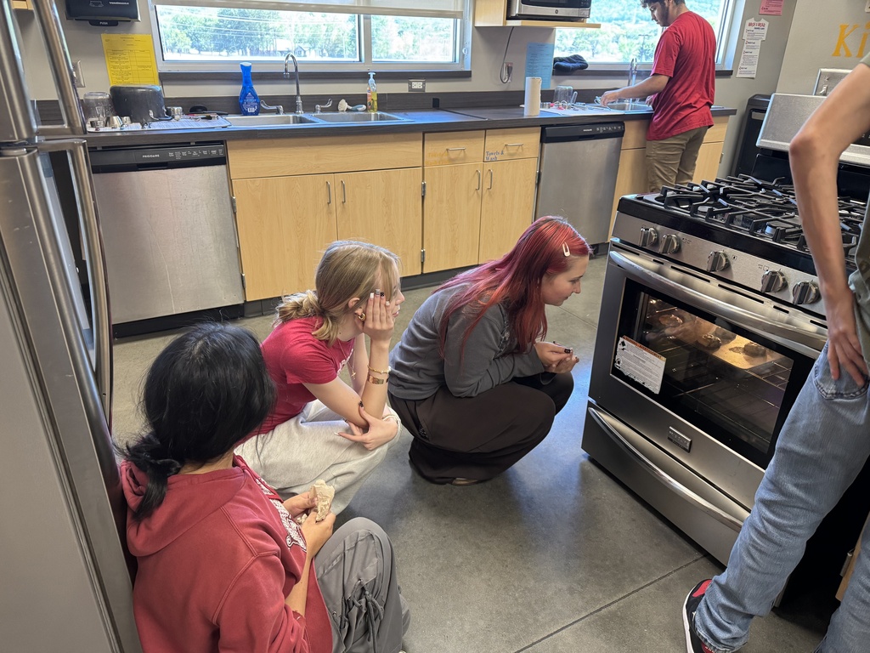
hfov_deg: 71.6
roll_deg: -2.0
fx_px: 603
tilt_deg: -26.2
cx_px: 435
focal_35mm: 24
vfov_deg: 56.8
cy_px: 326
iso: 320
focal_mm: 6.76
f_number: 1.78
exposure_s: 1/60
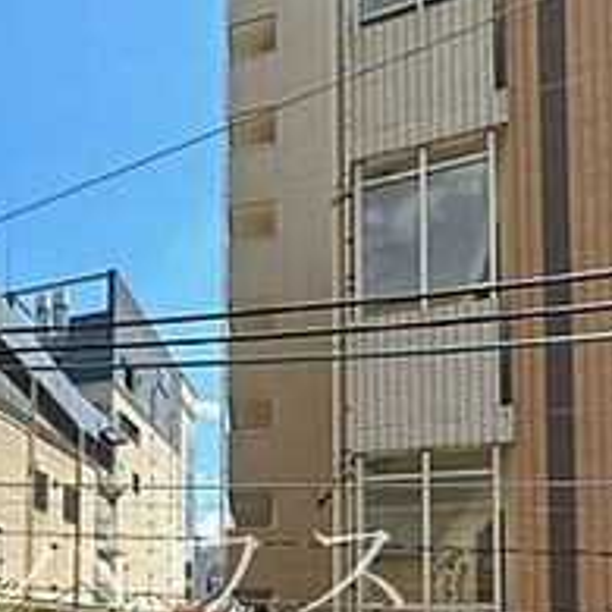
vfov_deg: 39.8
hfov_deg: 36.3
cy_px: 577
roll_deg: -1.8
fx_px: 760
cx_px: -82
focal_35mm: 38
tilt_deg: +2.8
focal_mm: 2.22
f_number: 2.2
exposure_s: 1/1350
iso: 50
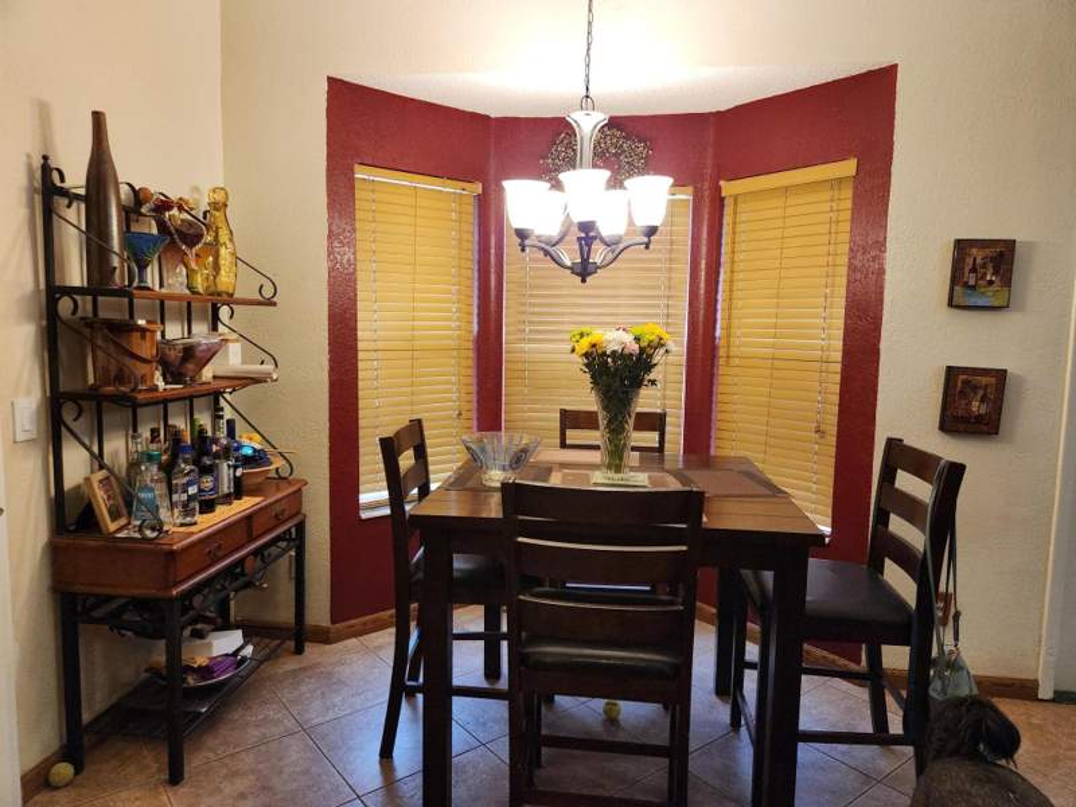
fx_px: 715
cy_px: 404
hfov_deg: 73.9
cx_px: 538
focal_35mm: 23
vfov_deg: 58.9
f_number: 1.8
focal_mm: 5.4
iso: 640
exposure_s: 1/120
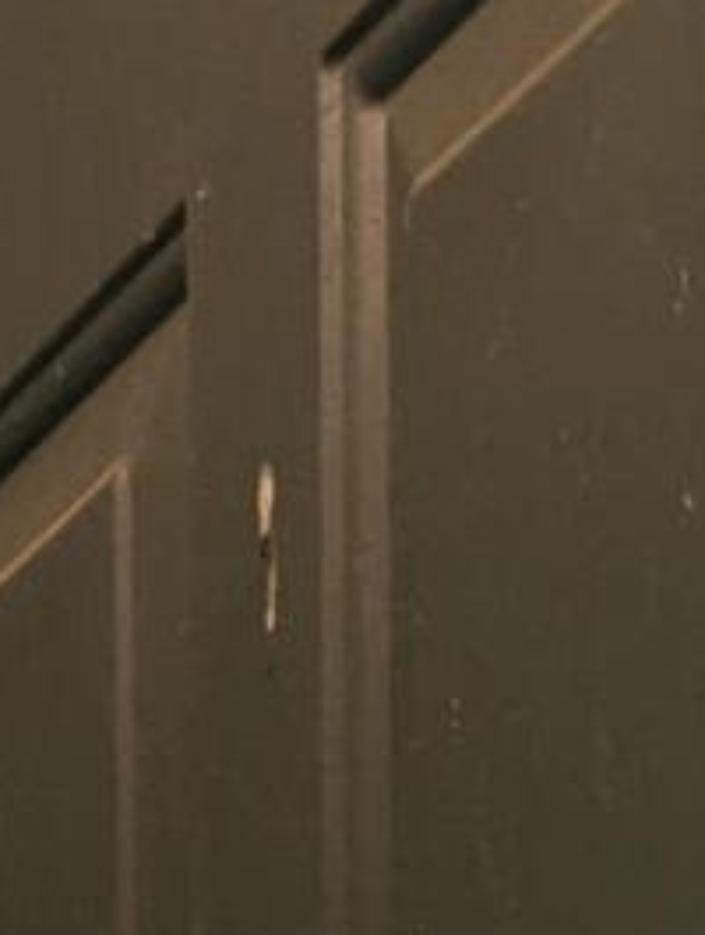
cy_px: 2336
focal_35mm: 181
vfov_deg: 9.5
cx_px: -1648
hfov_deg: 7.1
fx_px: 4895
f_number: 1.85
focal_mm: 6.81
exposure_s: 1/24
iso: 55
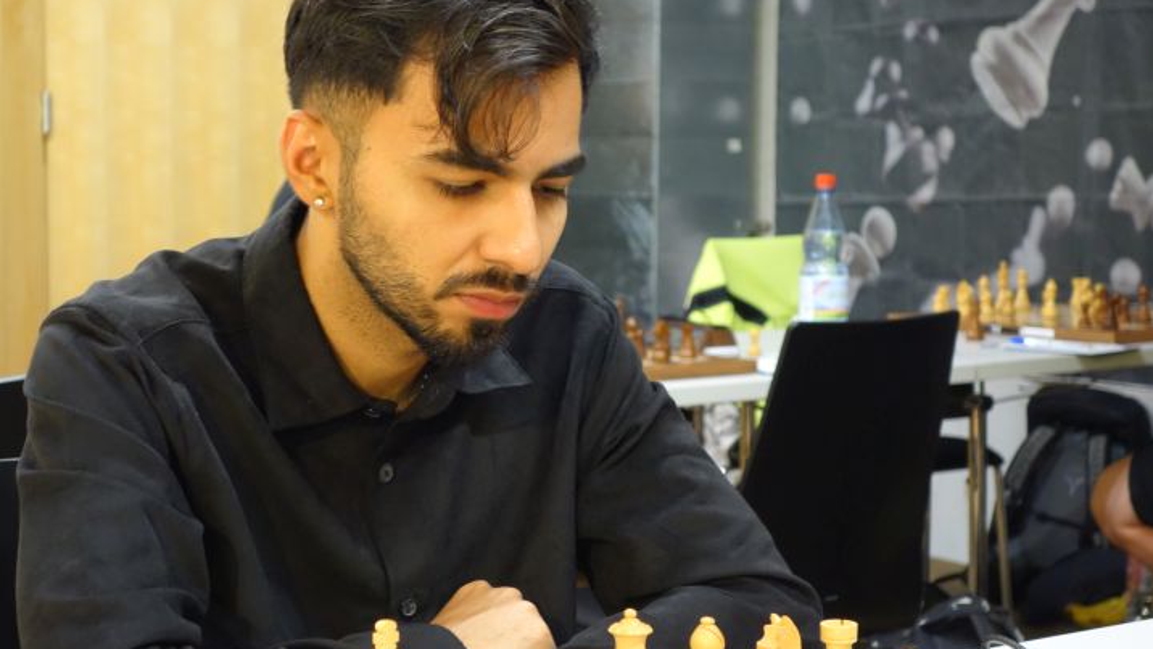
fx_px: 1835
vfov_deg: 20.1
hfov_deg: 34.9
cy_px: 330
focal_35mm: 60
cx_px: 578
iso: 800
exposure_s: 1/25
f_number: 3.5
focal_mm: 21.29
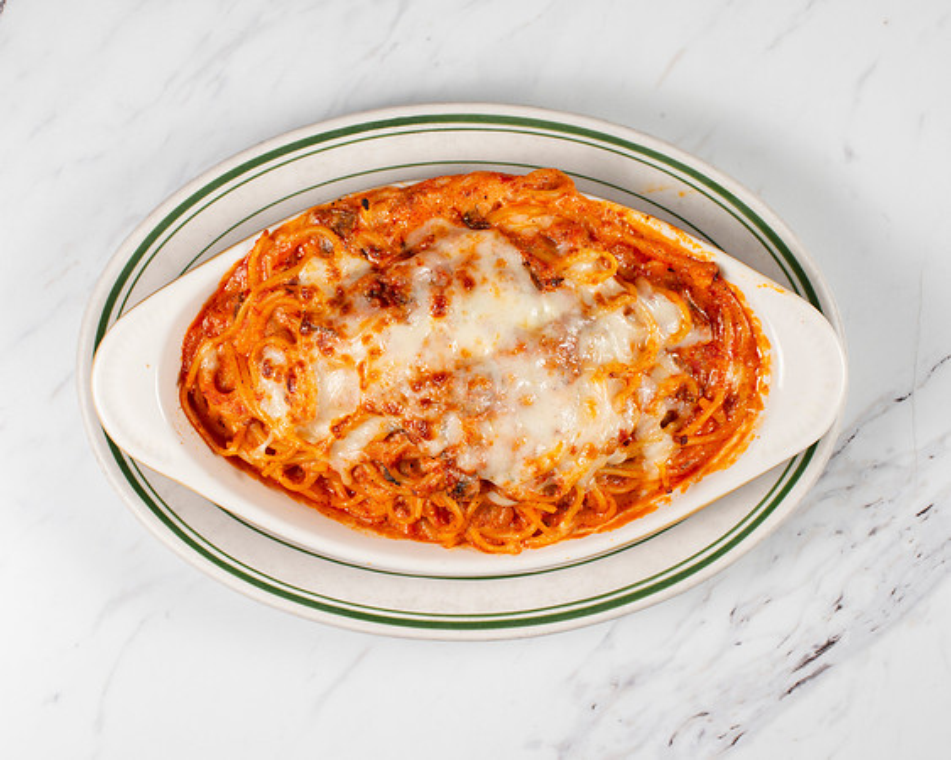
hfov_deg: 27.3
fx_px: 1954
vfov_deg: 22.0
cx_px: 437
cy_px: 388
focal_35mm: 69
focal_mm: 50
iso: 200
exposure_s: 1/250
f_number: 13
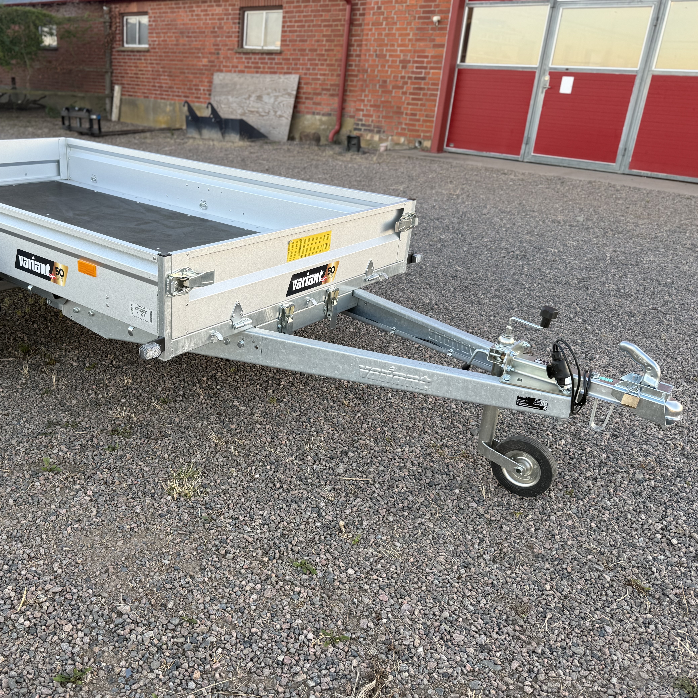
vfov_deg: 55.6
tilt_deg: -21.2
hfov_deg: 54.9
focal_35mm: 29
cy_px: 347
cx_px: 254
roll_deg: -3.1
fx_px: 662
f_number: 1.78
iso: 64
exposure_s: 1/209
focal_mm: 6.76
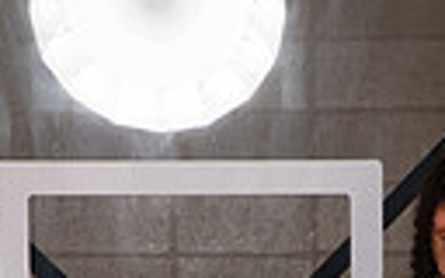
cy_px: 768
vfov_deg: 5.4
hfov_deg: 9.0
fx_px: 2814
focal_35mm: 232
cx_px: 302
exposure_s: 1/400
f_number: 7.1
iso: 250
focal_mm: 65
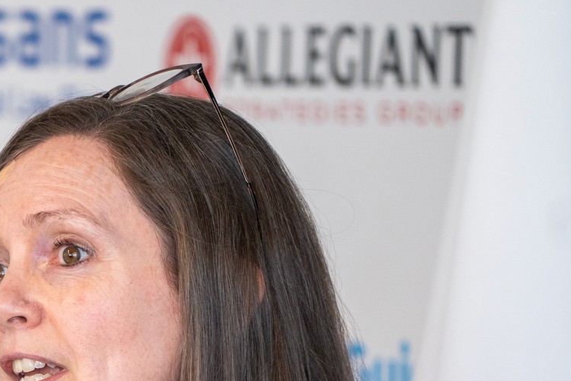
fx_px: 8756
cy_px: 461
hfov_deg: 3.7
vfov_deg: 2.5
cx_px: -90
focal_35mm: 552
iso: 800
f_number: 4
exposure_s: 1/200
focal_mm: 200
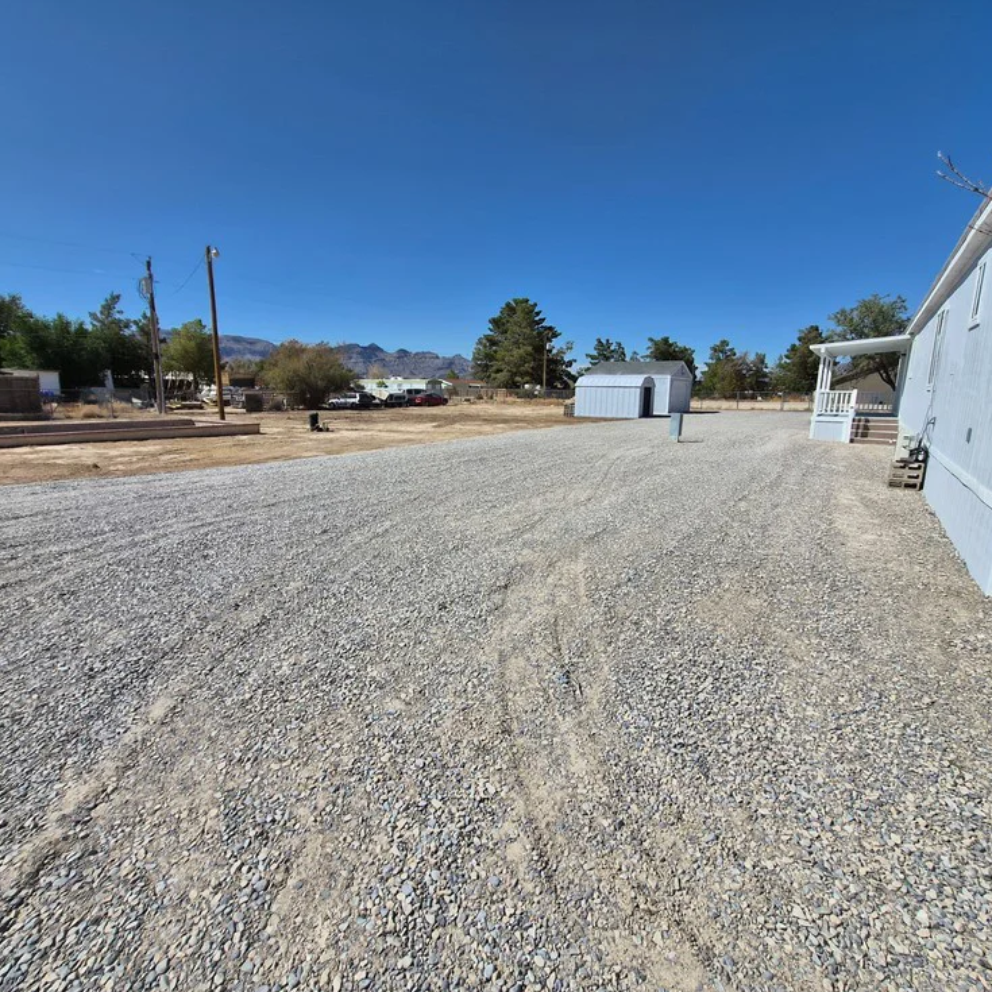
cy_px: 494
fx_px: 519
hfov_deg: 87.4
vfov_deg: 87.4
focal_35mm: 16
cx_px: 486
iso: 25
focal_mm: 1.7
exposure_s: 1/2320
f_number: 2.2
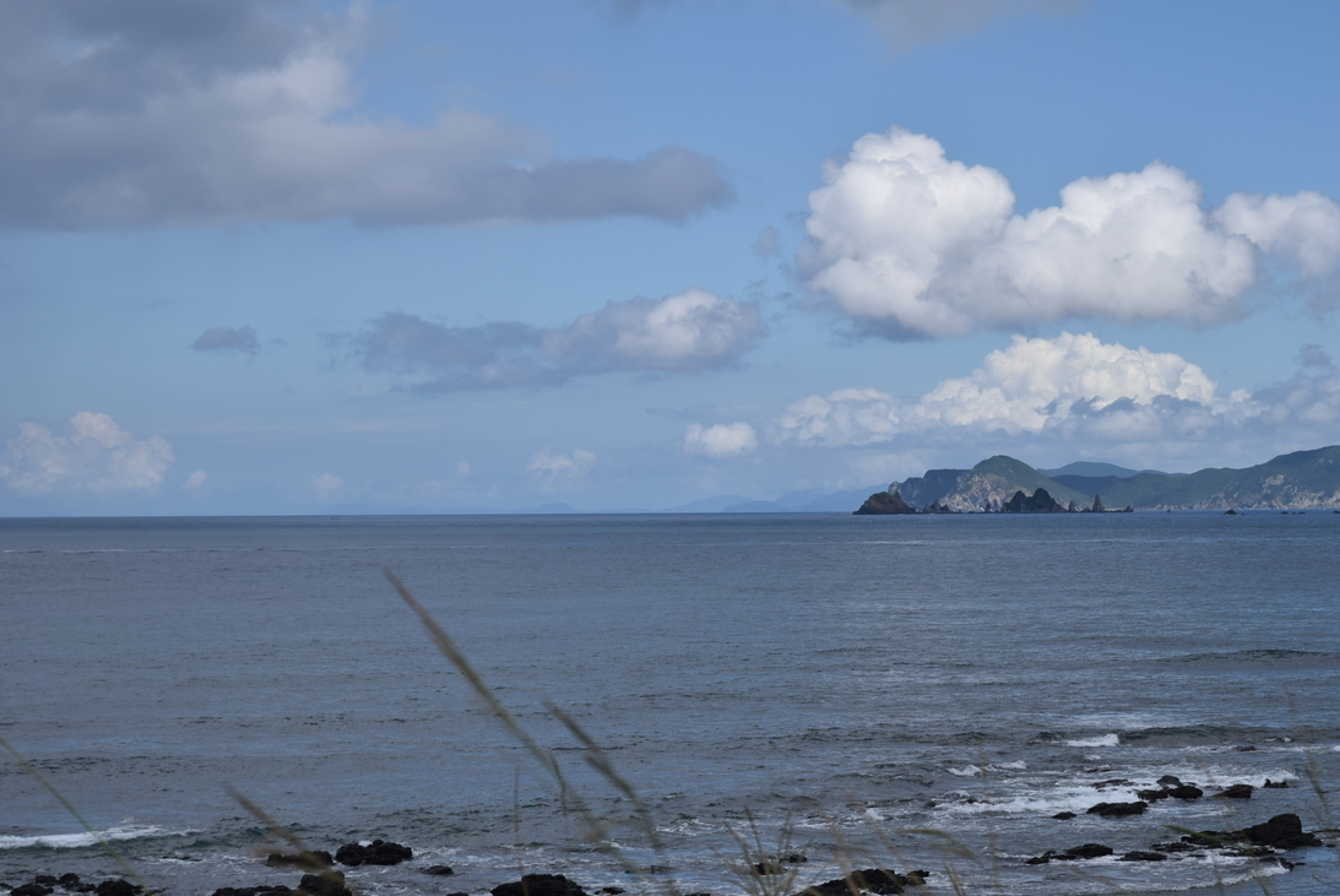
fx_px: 3373
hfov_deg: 22.5
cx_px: 714
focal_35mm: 91
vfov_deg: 15.1
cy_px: 452
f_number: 7.1
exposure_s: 1/800
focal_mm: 55
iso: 100
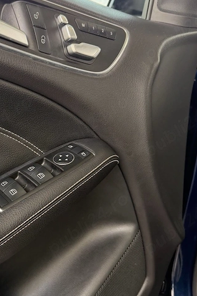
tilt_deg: -12.4
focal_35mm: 42
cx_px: 16
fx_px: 344
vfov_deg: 46.4
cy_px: 142
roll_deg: -4.2
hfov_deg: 30.4
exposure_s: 1/212
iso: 200
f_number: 1.78
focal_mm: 6.76
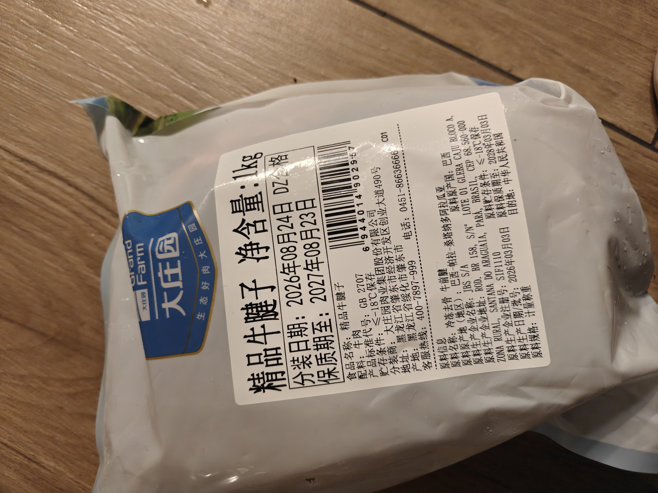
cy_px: 246
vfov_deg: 58.9
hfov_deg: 73.9
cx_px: 329
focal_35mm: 23
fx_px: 437
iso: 2000
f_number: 1.6
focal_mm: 6.06
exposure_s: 1/214
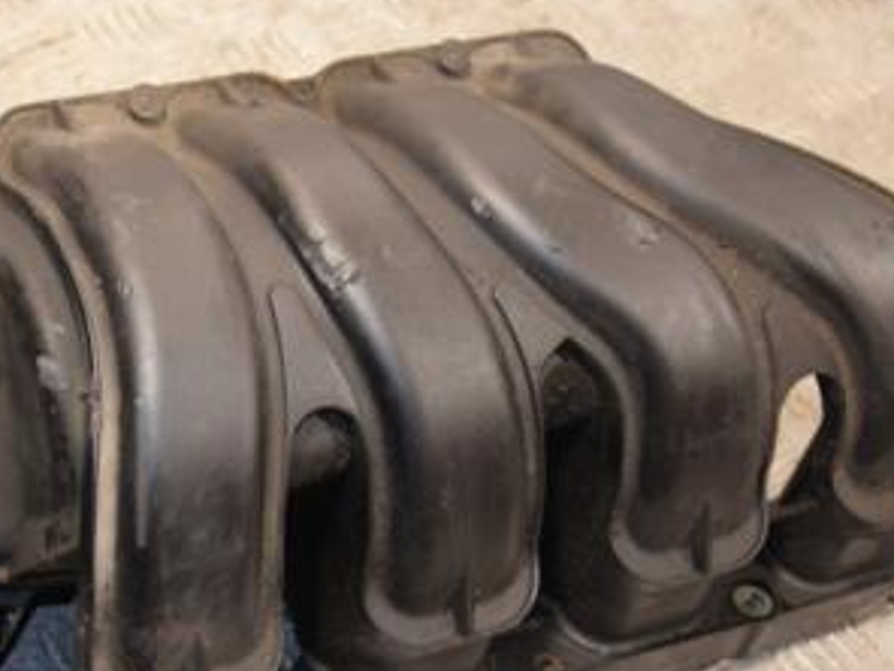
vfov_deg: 19.3
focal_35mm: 76
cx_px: 242
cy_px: 438
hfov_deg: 25.4
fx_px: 1963
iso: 800
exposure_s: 1/160
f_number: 5
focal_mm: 26
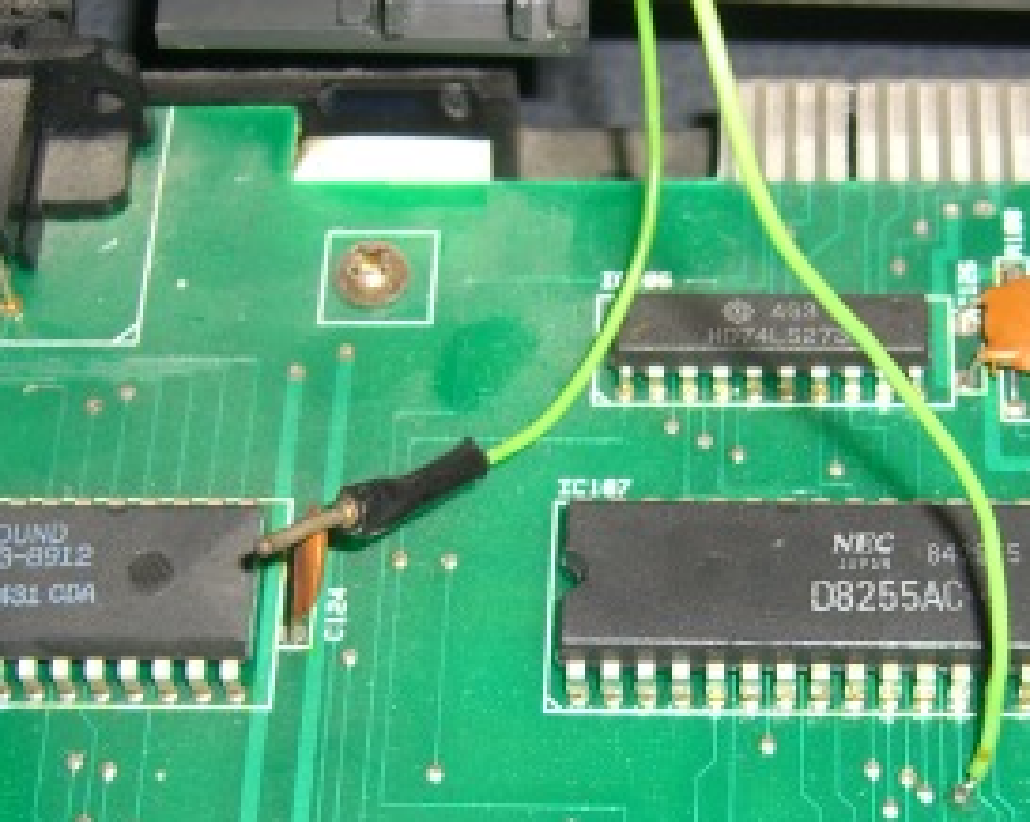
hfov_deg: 21.9
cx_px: 717
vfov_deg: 17.5
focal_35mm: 87
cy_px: 656
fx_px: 2650
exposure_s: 1/60
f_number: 2.8
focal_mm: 7.9
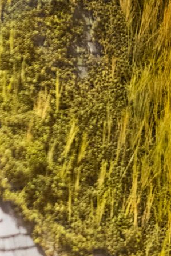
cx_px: 51
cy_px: 338
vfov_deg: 6.8
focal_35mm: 300
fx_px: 2136
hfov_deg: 4.6
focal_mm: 70
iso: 2500
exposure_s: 1/200
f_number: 3.2
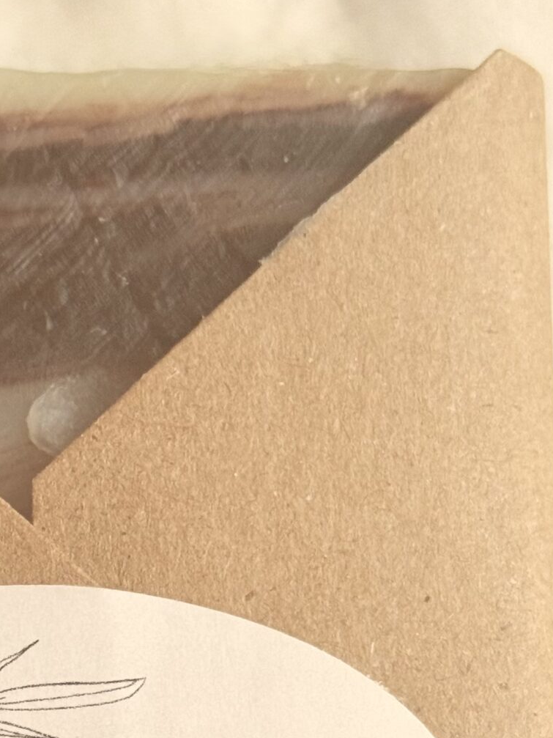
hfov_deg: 12.0
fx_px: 2599
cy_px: 732
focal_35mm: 122
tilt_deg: -77.0
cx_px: 10
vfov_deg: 15.9
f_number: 1.78
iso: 125
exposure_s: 1/60
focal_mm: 6.76
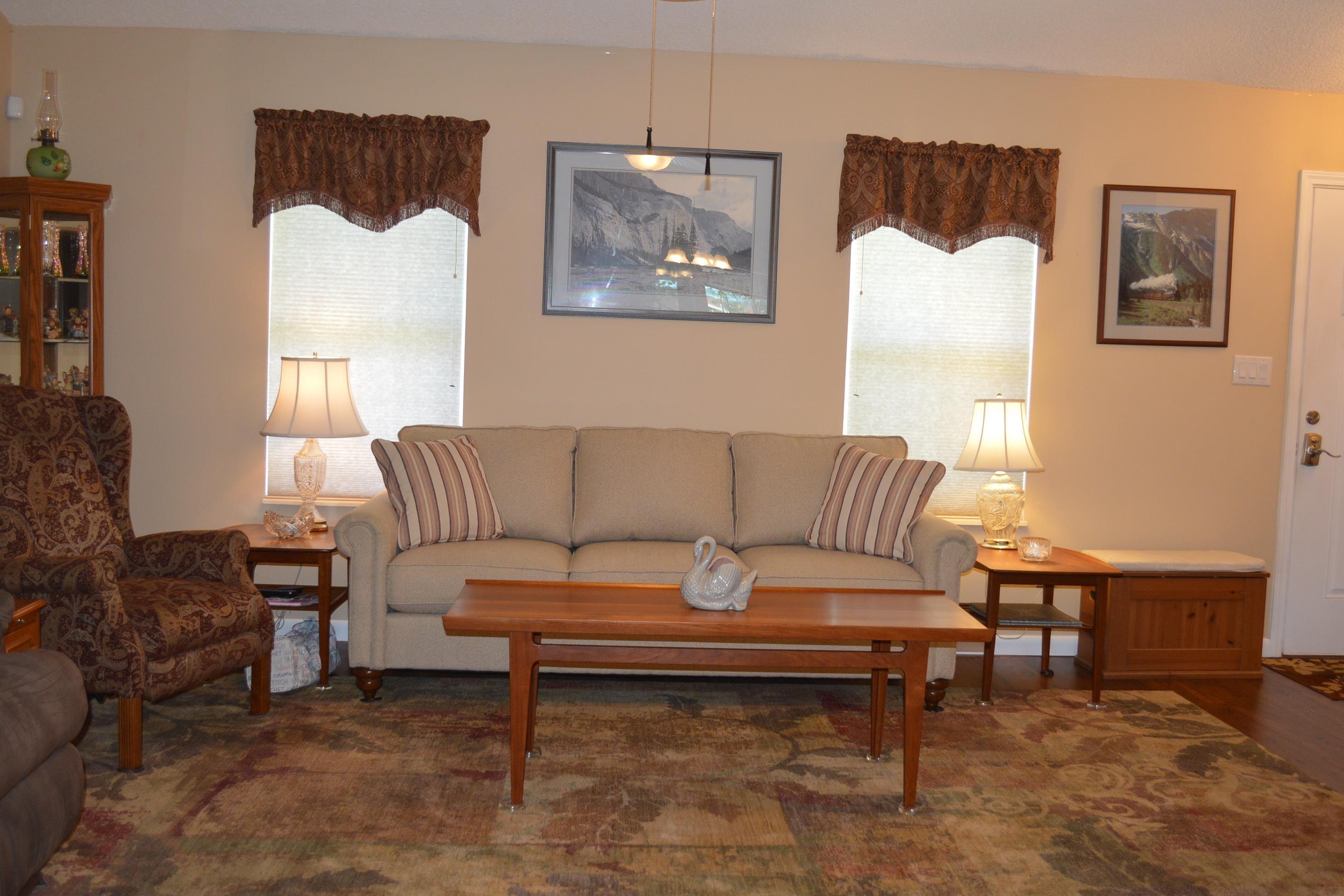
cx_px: 689
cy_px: 454
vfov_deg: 38.9
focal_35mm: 34
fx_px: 1269
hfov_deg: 55.8
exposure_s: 1/60
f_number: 4
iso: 720
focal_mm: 22
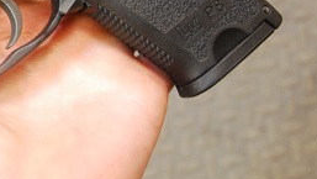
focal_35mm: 66
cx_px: 23
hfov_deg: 30.3
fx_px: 555
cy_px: 7
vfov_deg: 17.9
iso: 1100
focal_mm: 18
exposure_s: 1/30
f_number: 3.5
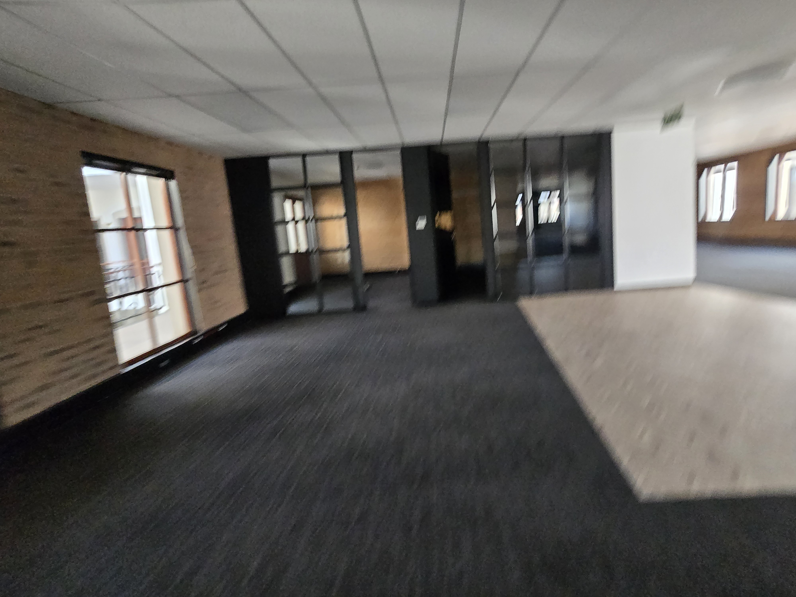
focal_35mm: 13
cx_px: 398
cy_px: 298
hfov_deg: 106.2
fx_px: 299
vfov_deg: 89.9
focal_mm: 1.7
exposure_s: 1/50
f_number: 2.2
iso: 320
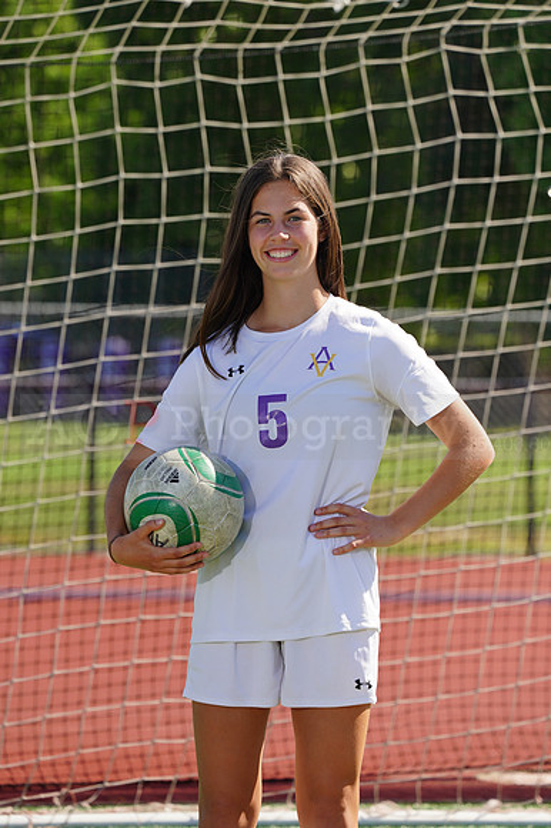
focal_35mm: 339
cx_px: 276
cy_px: 414
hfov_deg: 4.1
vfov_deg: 6.1
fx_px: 7792
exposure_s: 1/250
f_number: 11
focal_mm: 339
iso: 200
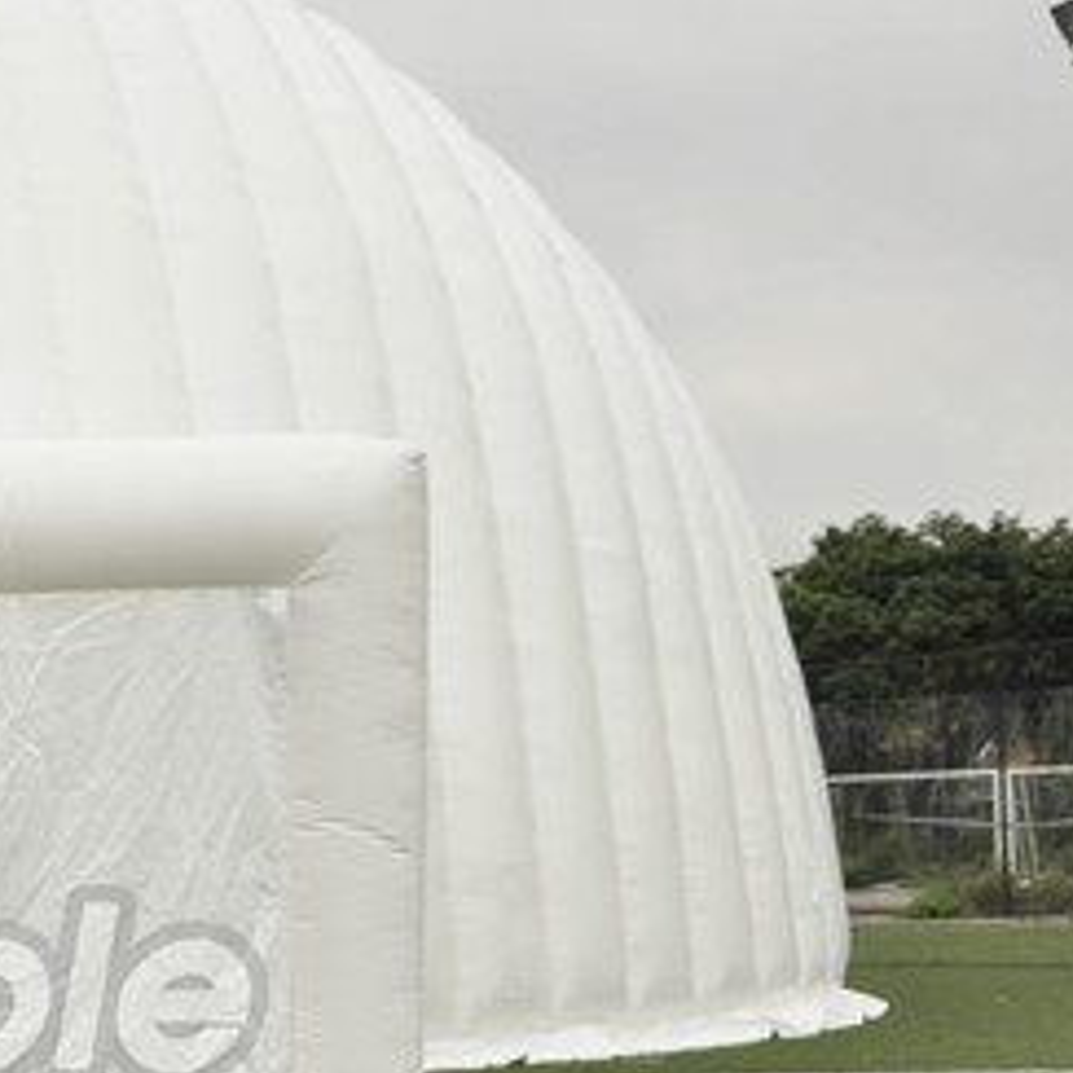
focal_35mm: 86
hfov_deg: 18.9
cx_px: -281
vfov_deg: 20.0
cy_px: 836
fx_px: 3016
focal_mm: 22
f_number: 3.8
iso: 450
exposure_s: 1/4000
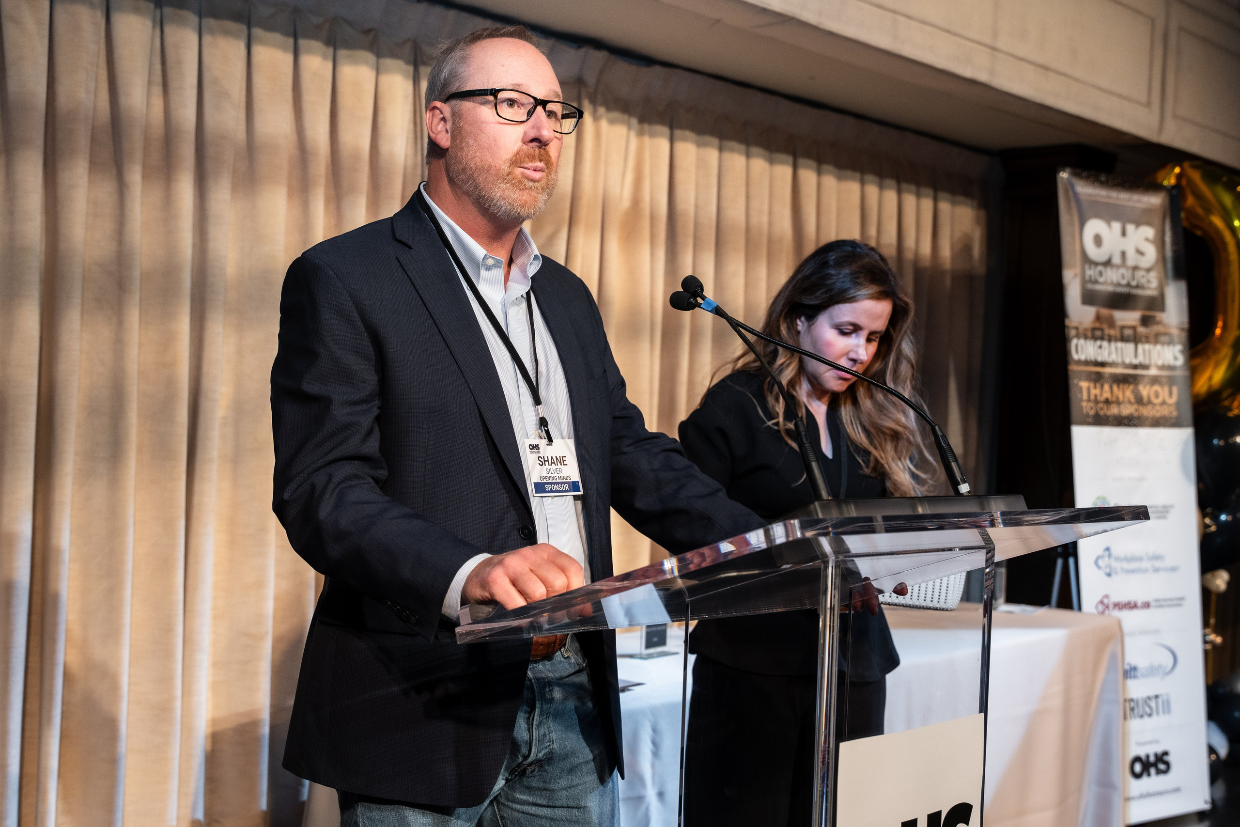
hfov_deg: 41.7
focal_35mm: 47
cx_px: 650
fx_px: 1626
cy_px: 482
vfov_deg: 28.5
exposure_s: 1/160
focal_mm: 38.7
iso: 1000
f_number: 4
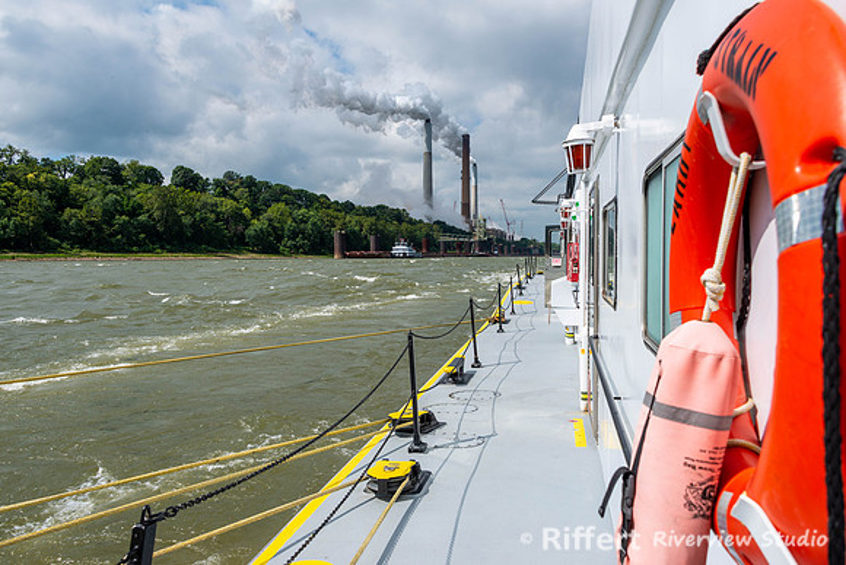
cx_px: 423
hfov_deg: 65.5
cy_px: 282
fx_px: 658
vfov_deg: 46.4
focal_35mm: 28
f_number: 10
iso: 100
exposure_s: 1/320
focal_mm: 28
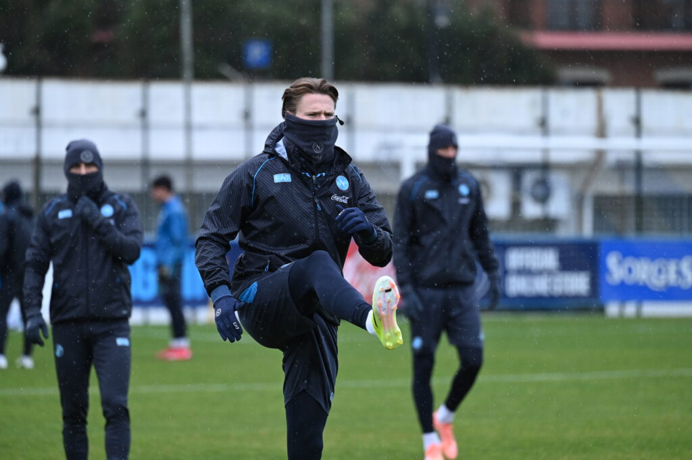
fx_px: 3841
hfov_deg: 10.3
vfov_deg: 6.9
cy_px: 230
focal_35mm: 200
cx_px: 346
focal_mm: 200
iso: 1000
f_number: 3.5
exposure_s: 1/1250
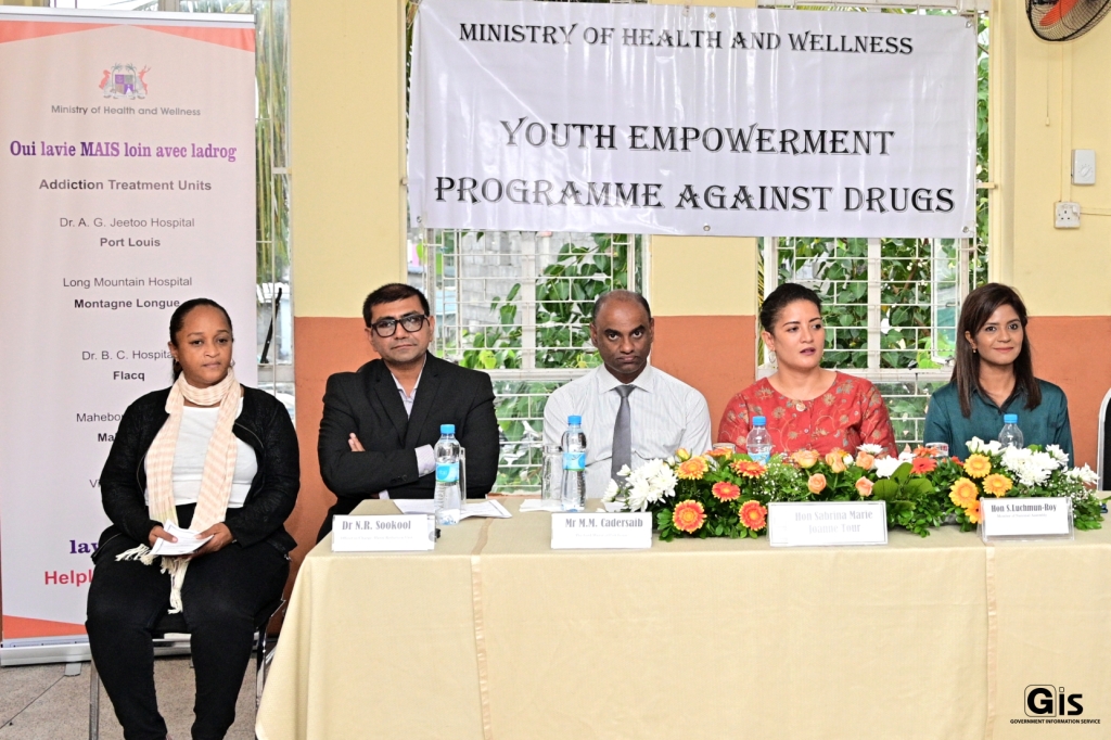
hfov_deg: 58.7
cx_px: 556
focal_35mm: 32
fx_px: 987
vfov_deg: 41.1
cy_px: 370
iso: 2500
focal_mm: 32
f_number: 5
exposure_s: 1/200
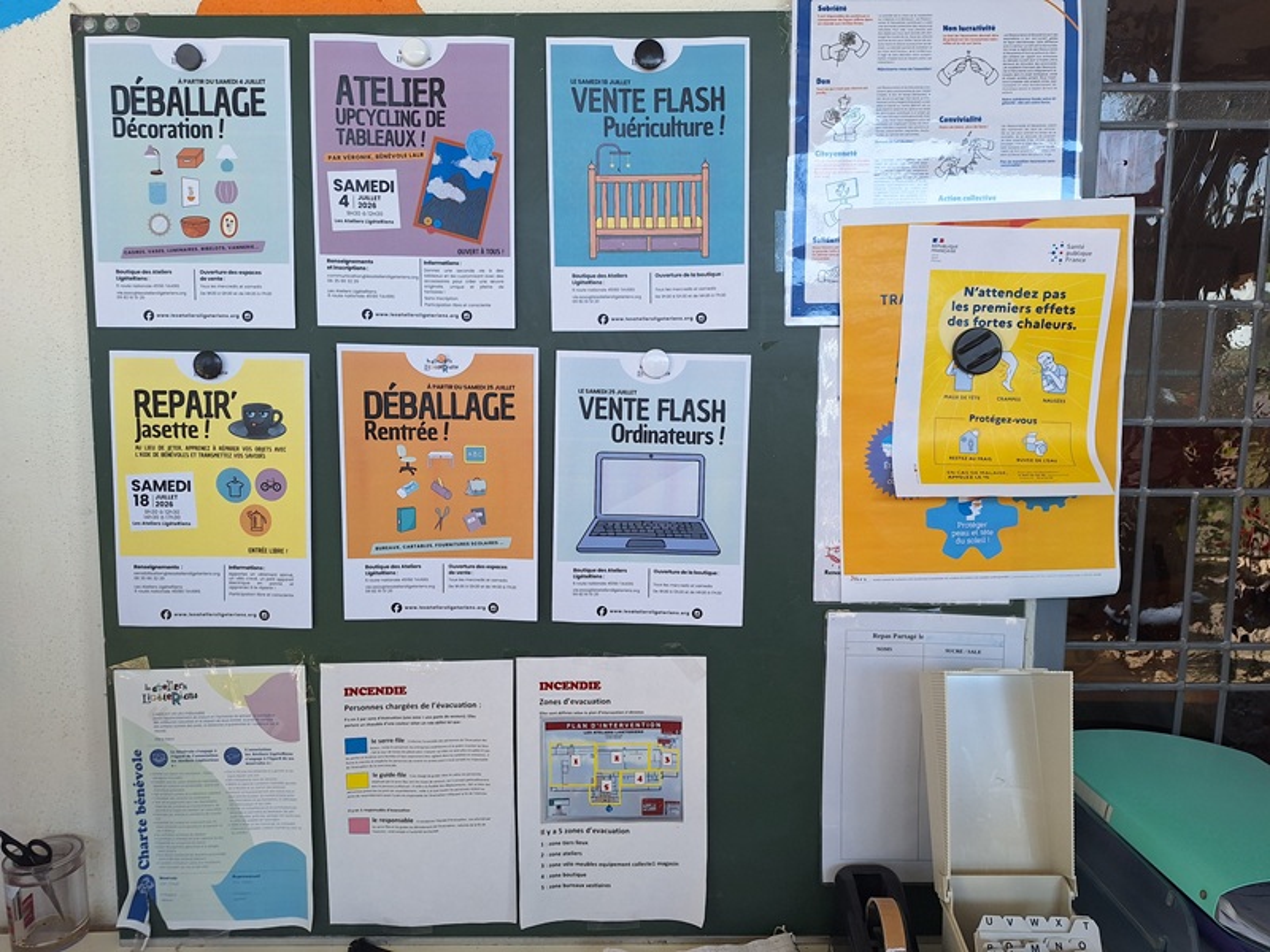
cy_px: 476
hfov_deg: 73.9
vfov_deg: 58.9
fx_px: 844
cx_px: 635
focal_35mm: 23
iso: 40
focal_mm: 5.54
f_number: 1.8
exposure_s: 1/162
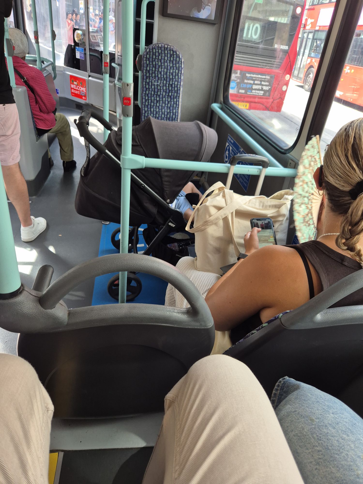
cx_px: 182
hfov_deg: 58.9
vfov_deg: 73.9
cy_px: 242
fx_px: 322
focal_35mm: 23
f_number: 1.8
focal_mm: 5.4
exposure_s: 1/180
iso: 64
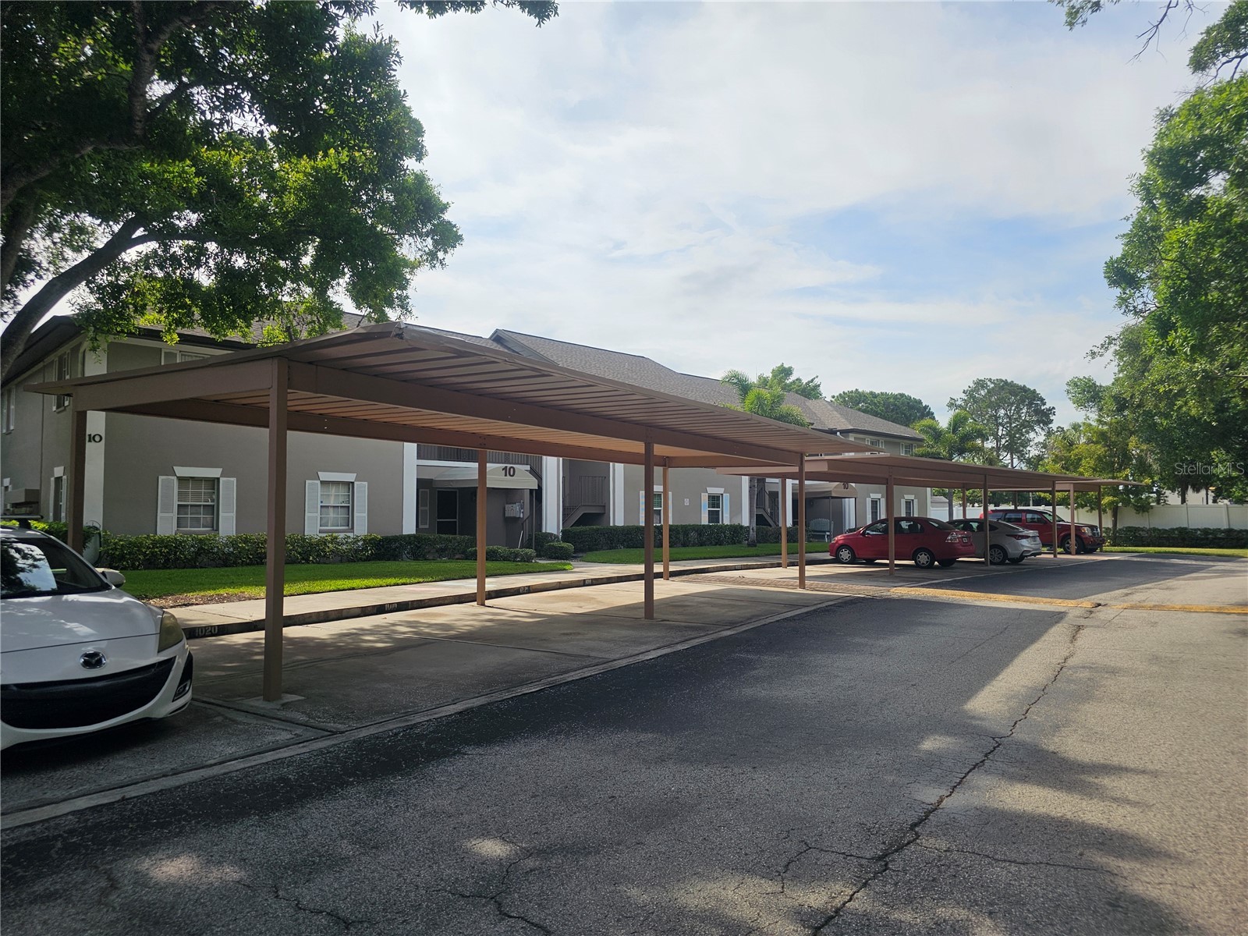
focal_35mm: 23
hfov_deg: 73.9
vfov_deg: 58.9
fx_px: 829
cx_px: 624
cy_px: 468
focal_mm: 6.3
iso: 10
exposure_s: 1/732
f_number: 1.7
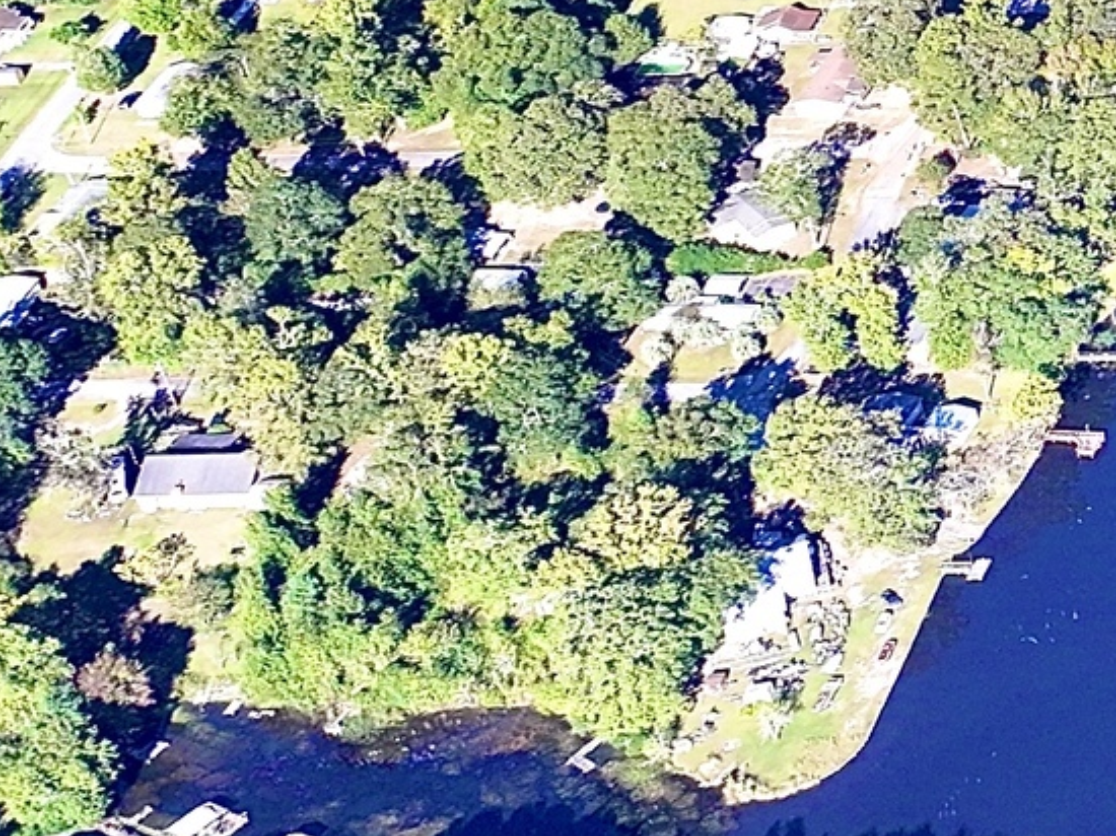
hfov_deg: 11.6
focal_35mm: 134
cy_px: -156
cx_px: 2847
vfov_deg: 10.9
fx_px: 4318
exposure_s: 1/640
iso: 100
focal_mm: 12.29
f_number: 2.8
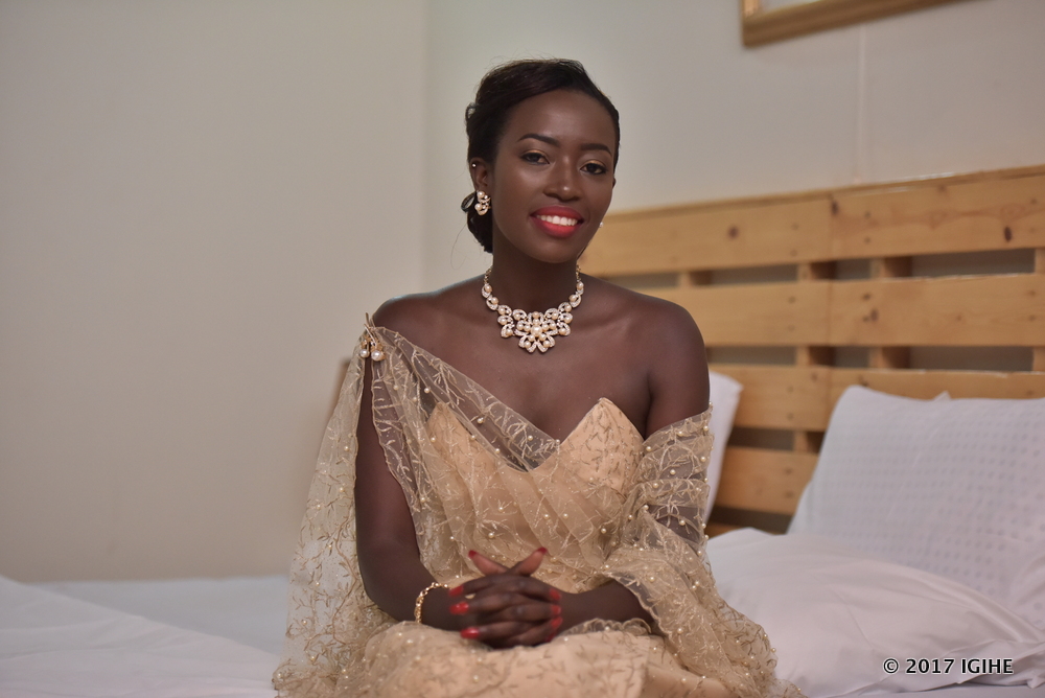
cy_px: 349
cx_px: 522
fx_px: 2672
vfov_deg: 14.9
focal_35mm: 92
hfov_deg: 22.1
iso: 2000
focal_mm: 92
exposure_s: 1/100
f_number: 2.8
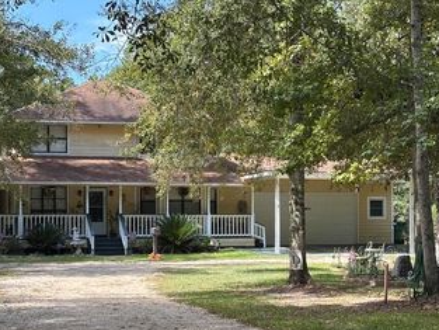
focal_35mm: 83
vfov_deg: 17.8
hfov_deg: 23.5
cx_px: 213
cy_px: 194
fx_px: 1053
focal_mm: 5.96
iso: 32
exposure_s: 1/604
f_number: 1.6
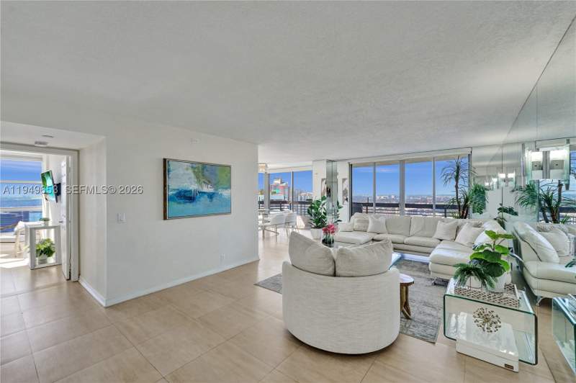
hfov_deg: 101.6
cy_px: 192
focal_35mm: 15
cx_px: 288
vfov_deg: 78.4
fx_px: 235
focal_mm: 14.7
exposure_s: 1/500
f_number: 6.3
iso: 1250
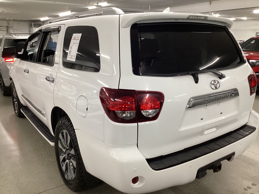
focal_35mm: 31
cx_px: 130
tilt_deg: -13.9
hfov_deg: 58.4
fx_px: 232
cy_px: 97
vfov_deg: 45.4
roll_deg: +0.5
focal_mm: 3.3
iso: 200
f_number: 2.4
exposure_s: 1/50
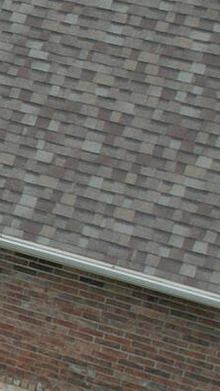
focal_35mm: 172
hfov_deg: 5.2
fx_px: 1785
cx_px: -944
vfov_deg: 12.4
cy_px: 32
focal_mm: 8.38
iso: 130
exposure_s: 1/400
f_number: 2.8
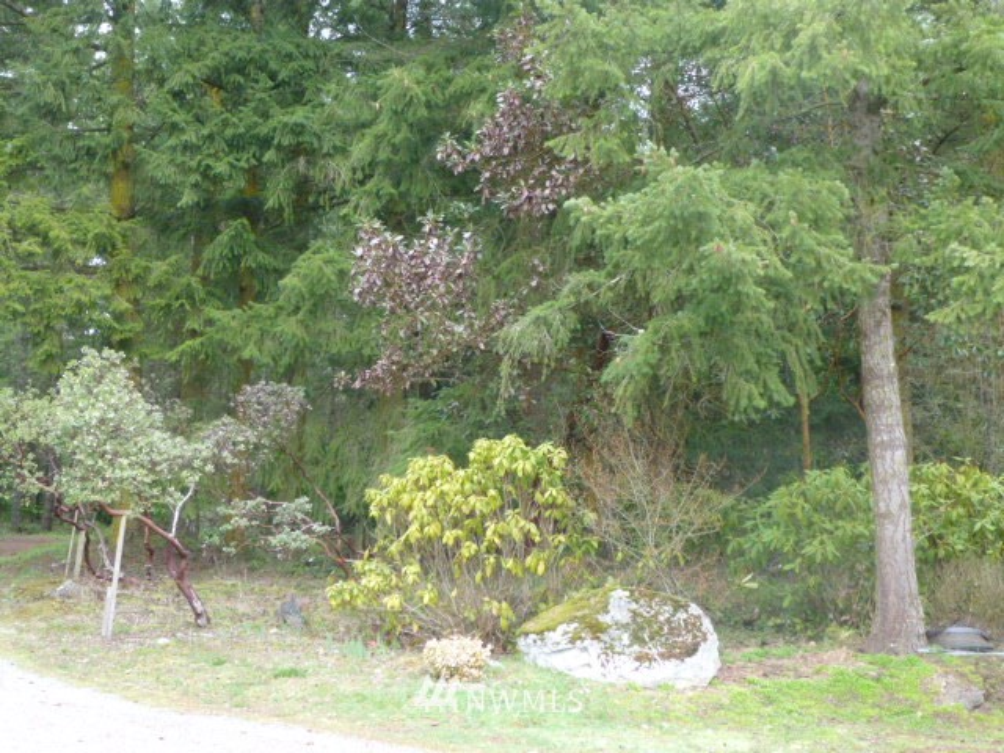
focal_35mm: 48
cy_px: 376
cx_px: 502
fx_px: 1392
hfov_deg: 39.7
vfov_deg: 30.3
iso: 400
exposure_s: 1/60
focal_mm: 8.6
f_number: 4
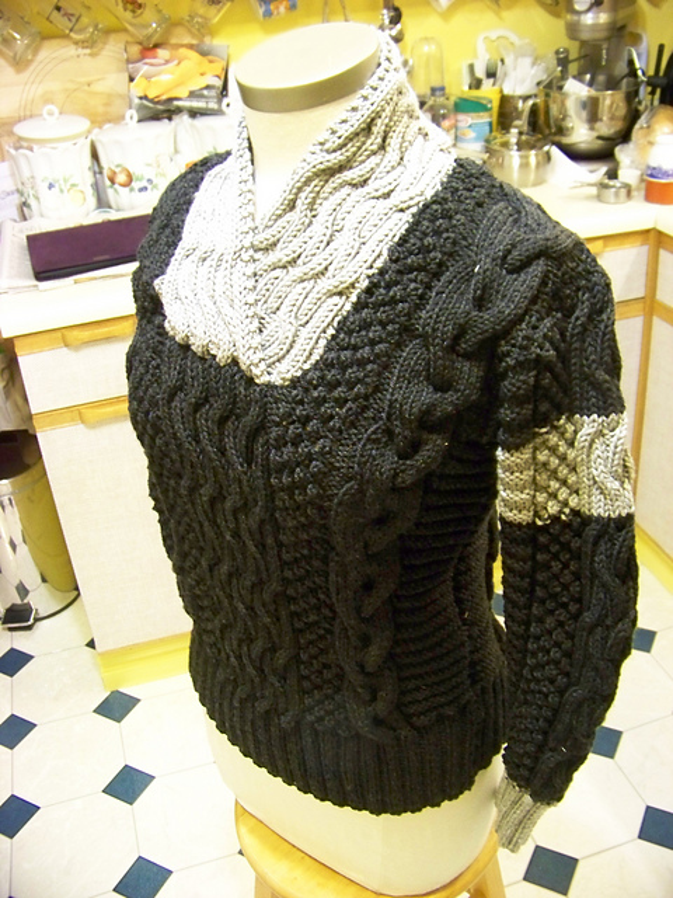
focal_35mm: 36
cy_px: 449
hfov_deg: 39.7
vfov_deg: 51.4
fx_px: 933
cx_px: 336
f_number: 2.8
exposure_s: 1/8
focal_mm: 5.85
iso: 400
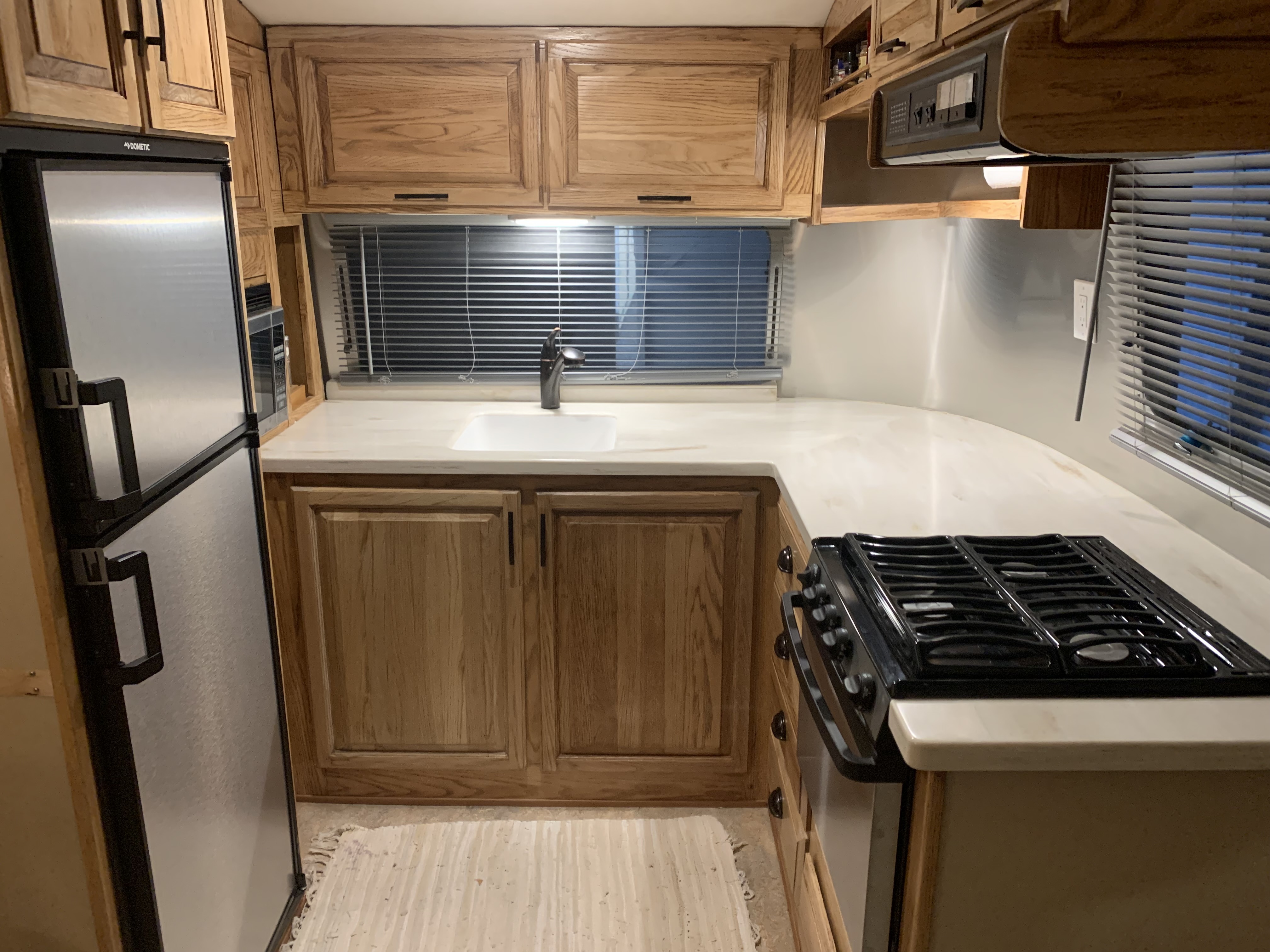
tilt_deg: -15.6
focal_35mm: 26
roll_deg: -0.8
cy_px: 476
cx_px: 635
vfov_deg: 53.1
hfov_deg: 67.3
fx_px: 954
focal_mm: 4.25
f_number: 1.8
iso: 400
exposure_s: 1/60
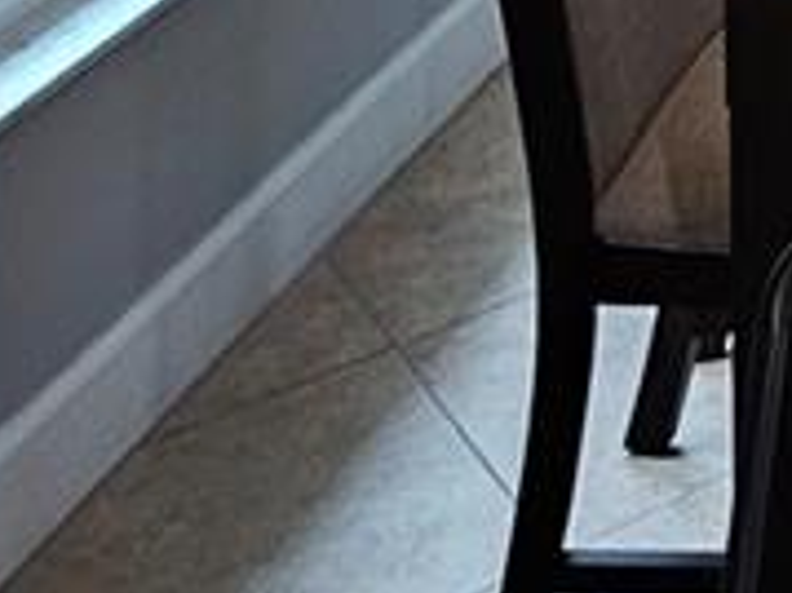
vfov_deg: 12.0
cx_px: 1518
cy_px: -996
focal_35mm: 87
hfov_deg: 17.3
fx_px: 1989
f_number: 2.2
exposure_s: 1/60
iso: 125
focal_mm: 2.2
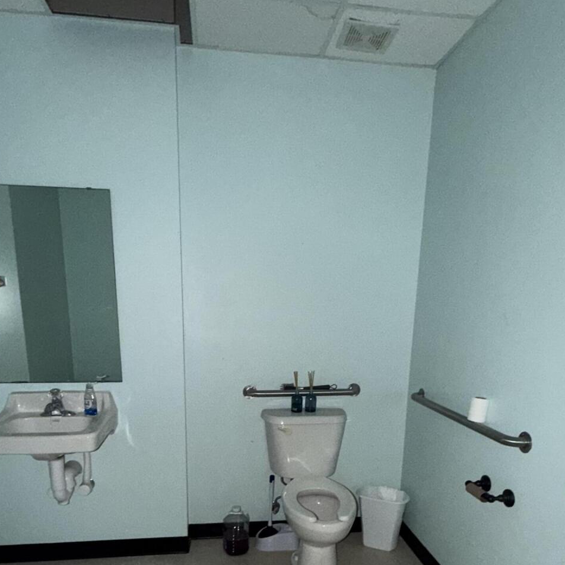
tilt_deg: -15.5
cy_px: 421
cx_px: 275
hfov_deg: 60.9
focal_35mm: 26
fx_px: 480
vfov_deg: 58.0
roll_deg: +0.3
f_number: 2.2
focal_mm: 2.22
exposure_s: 1/27
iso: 250
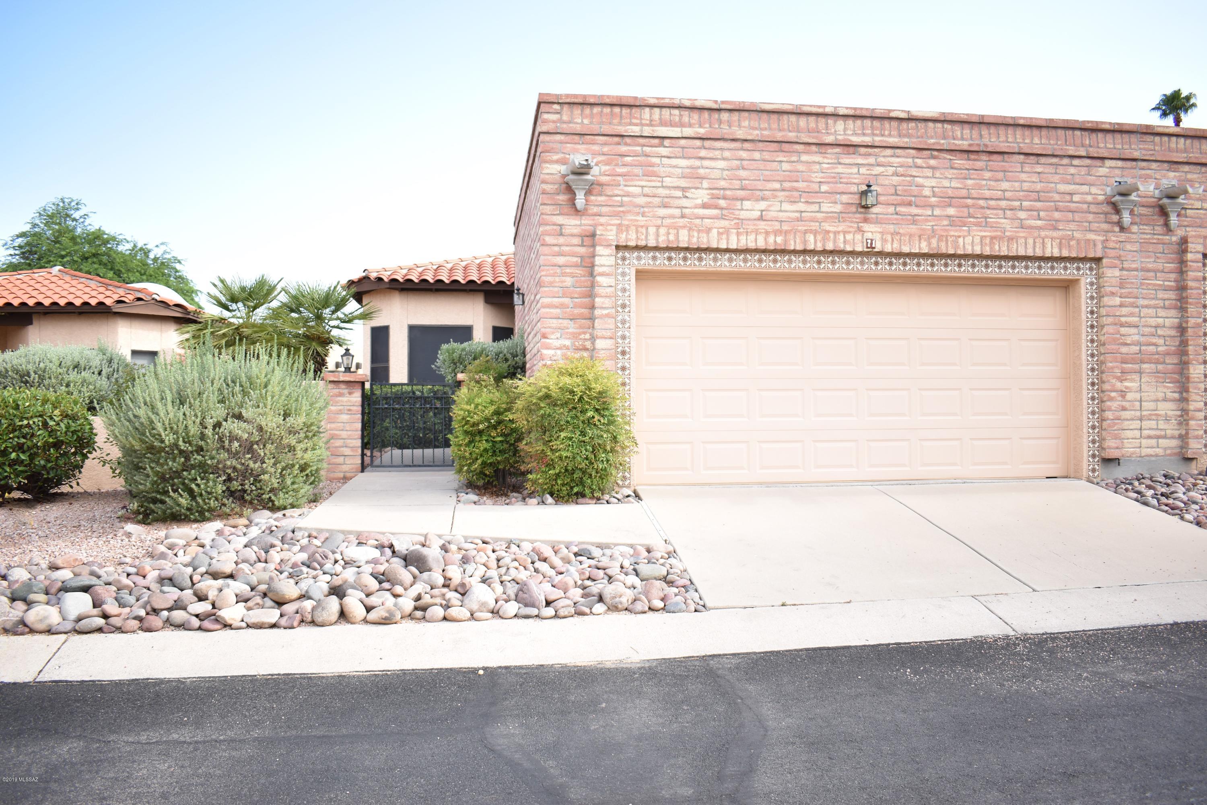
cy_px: 402
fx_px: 905
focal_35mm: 27
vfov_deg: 47.9
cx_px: 604
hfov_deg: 67.4
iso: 100
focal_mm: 18
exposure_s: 1/200
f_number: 3.5
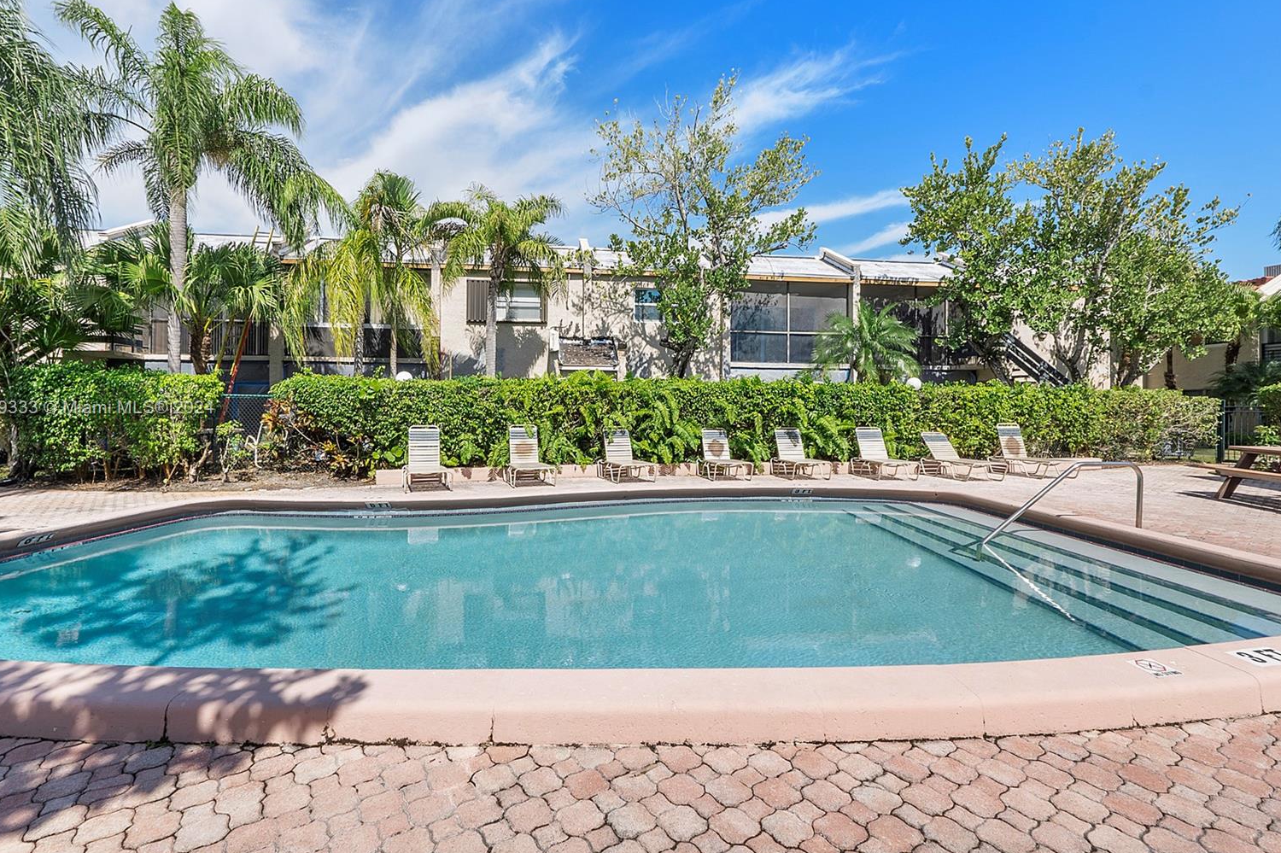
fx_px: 569
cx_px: 624
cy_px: 409
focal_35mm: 16
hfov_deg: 96.7
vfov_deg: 73.7
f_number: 11
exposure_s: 1/250
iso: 200
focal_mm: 10
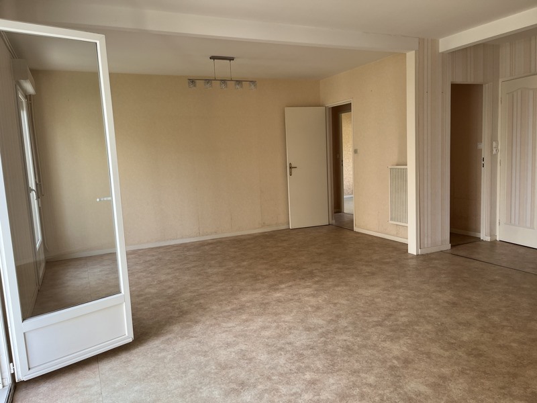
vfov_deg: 53.1
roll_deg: +2.1
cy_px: 202
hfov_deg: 67.3
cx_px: 268
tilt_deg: -8.3
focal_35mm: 26
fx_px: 403
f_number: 1.6
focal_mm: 5.1
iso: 80
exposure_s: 1/121
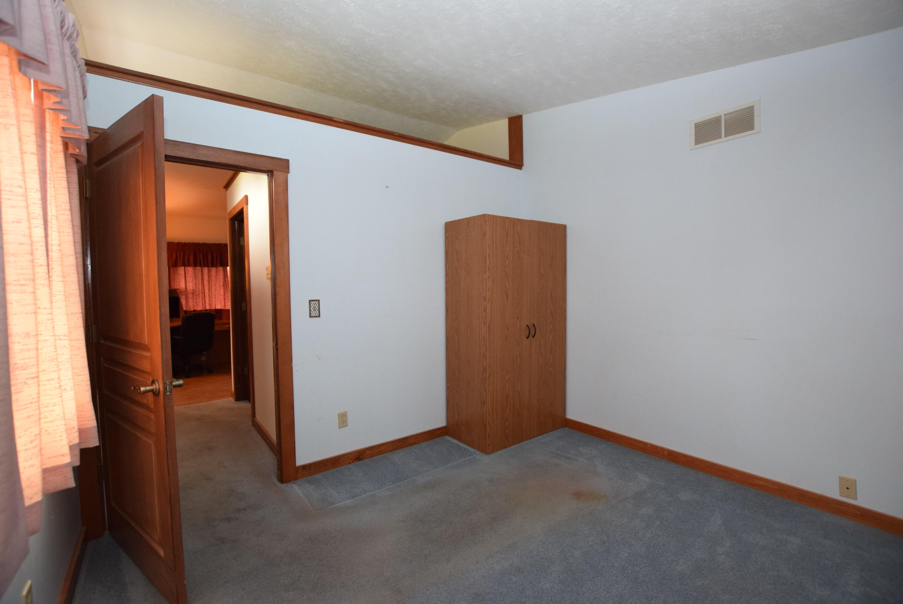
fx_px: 377
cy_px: 302
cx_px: 452
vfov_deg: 77.4
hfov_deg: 100.3
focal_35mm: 15
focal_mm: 10
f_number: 3.5
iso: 1600
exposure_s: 1/60
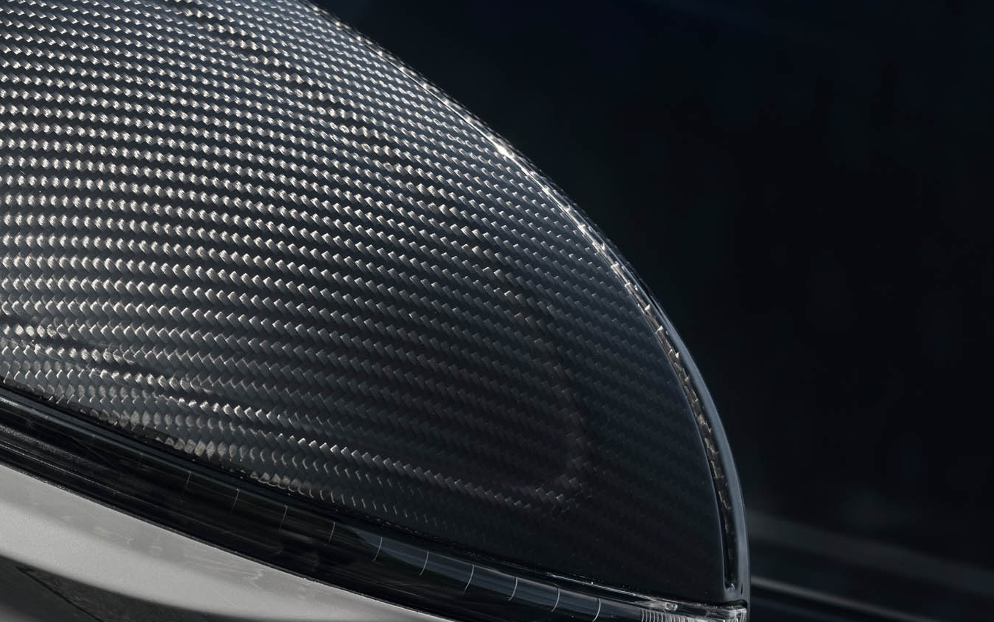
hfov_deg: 15.6
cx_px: -163
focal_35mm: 129
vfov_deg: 10.2
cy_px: 314
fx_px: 3495
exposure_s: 1/125
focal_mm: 49
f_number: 9
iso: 50
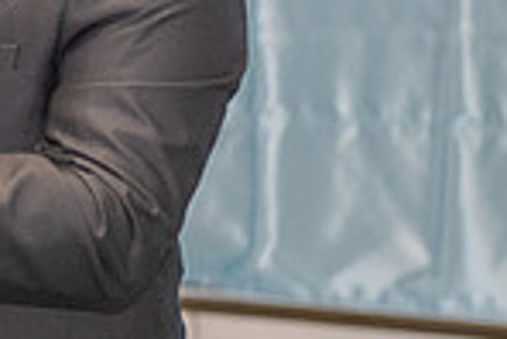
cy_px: -5
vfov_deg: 5.3
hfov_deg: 7.7
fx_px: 3637
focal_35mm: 258
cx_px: -438
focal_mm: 66
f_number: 3.2
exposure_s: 1/160
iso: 1000
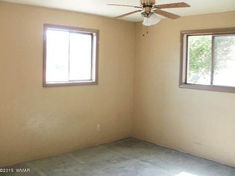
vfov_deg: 38.7
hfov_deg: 50.1
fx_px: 251
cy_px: 87
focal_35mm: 37
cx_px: 118
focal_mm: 6.3
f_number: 3.5
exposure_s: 1/30
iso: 100
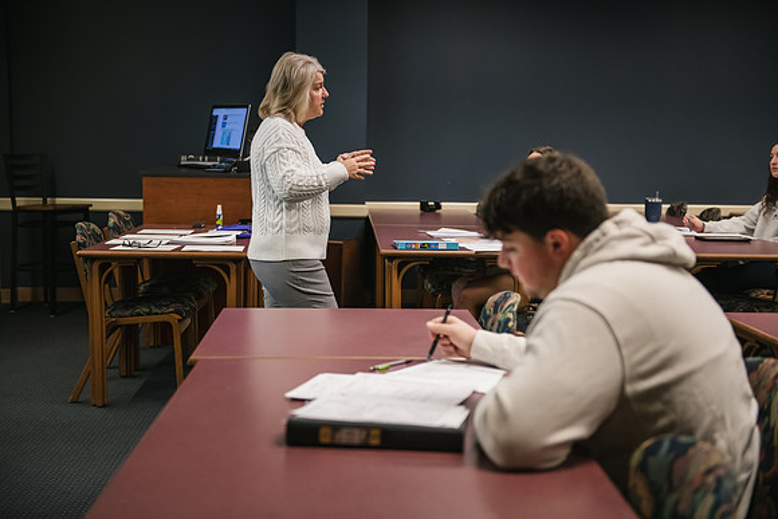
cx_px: 389
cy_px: 260
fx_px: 1081
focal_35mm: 50
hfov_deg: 39.6
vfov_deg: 27.0
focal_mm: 50
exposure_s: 1/200
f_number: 2.8
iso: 1600
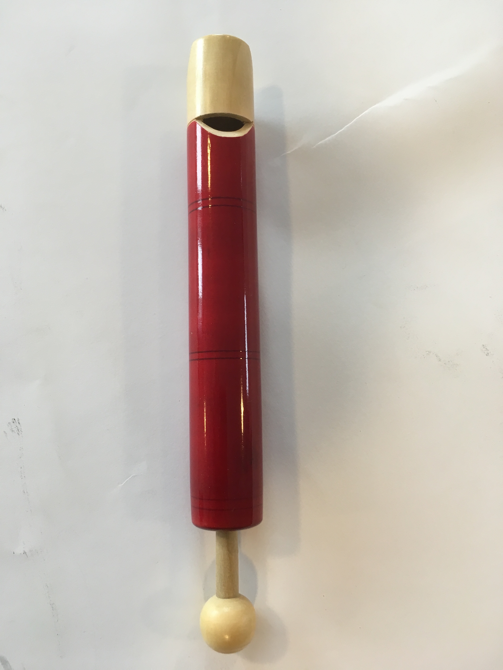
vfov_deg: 61.7
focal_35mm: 29
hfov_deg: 48.2
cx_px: 252
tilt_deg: -82.5
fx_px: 562
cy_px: 335
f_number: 2.2
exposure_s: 1/33
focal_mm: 4.15
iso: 80
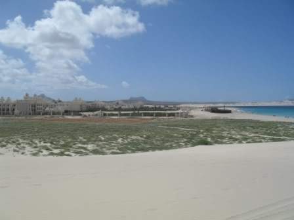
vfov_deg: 40.7
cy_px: 110
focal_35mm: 35
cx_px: 147
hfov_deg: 52.6
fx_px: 297
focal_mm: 6.3
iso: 100
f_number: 8.4
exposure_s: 1/500
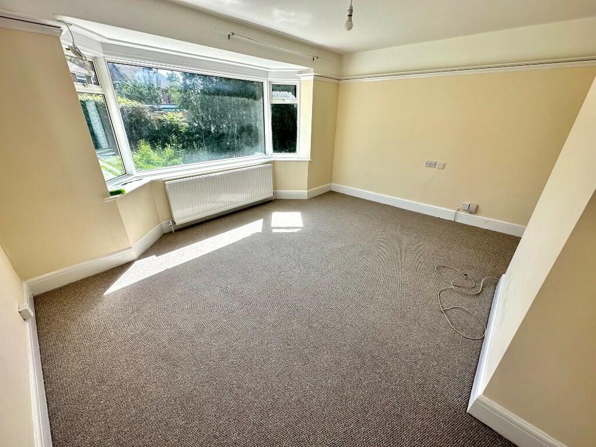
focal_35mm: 14
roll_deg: -0.9
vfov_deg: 85.7
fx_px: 241
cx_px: 298
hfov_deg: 102.1
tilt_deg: -25.0
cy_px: 224
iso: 40
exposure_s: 1/404
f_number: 2.2
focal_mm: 2.22
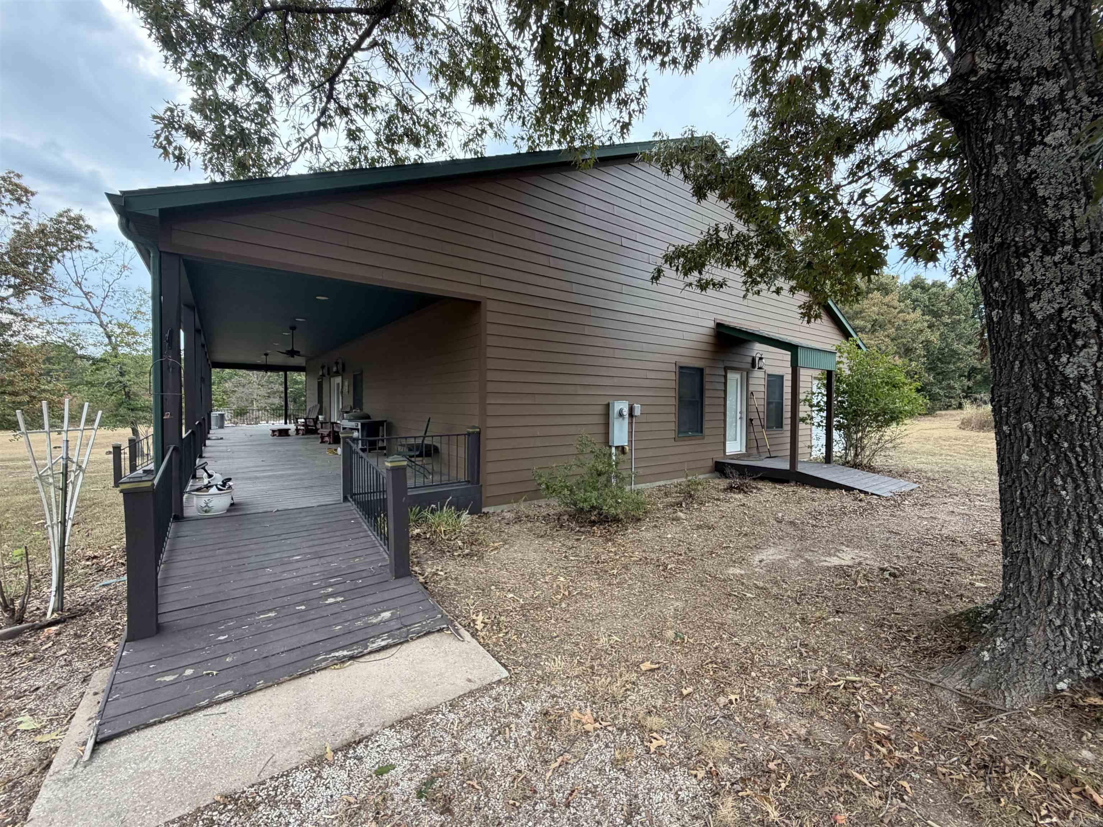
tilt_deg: -0.7
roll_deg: -0.3
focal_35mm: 14
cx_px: 552
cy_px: 414
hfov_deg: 102.1
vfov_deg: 85.7
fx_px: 446
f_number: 2.2
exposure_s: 1/233
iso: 50
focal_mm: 2.22
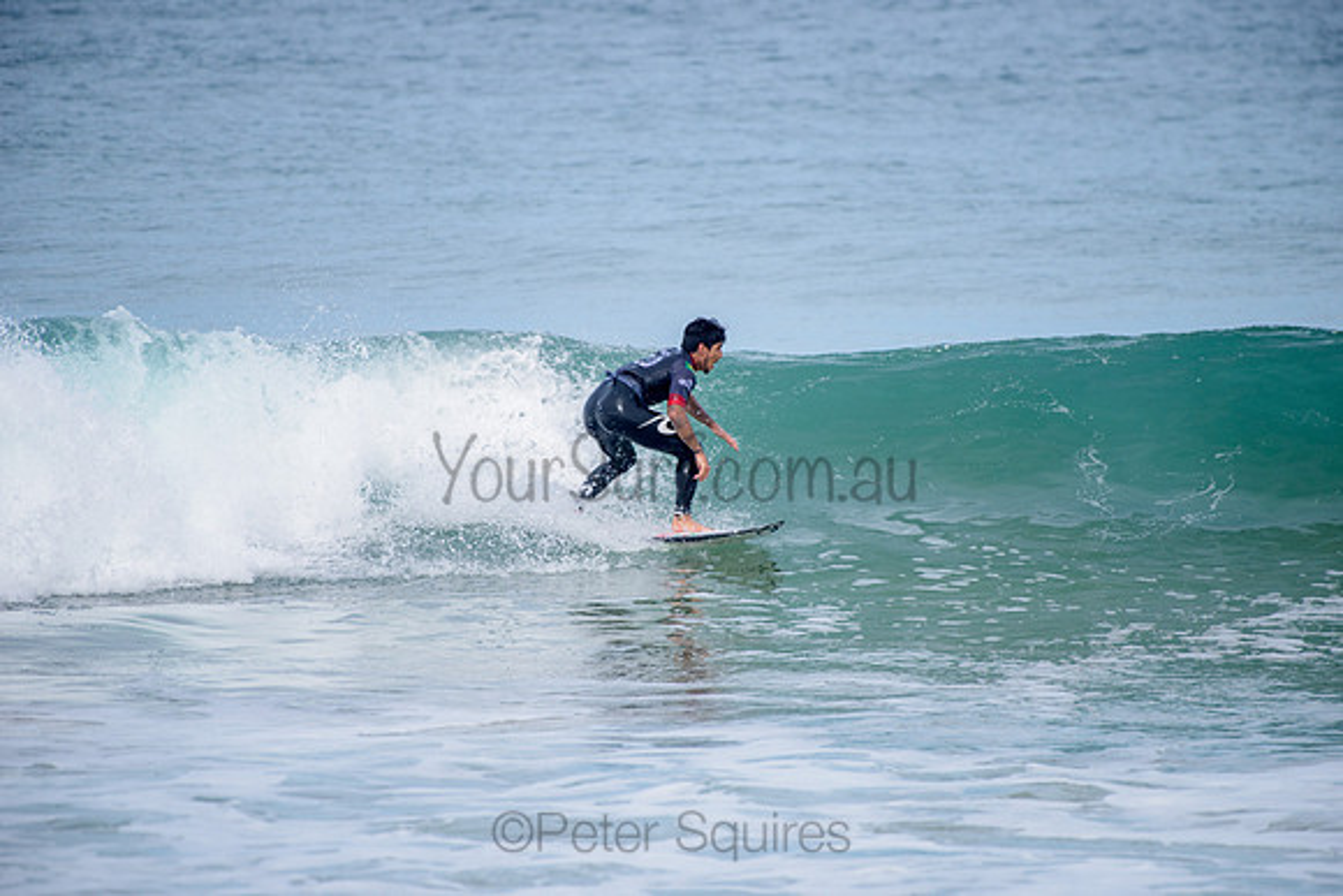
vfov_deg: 2.8
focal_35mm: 500
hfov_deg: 4.1
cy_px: 448
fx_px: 18656
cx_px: 672
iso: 250
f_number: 5.6
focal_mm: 500
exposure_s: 1/2000
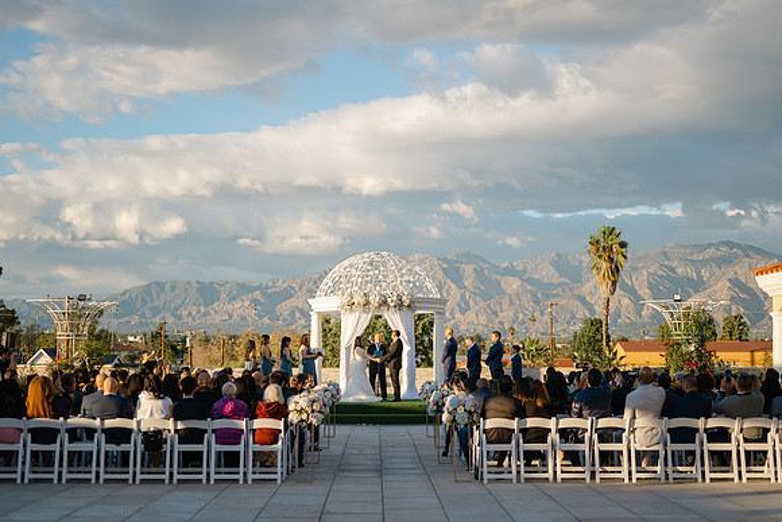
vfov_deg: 26.9
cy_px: 261
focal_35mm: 50
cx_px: 391
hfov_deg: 39.4
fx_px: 1091
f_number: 1.8
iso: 64
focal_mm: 50
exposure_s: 1/2500
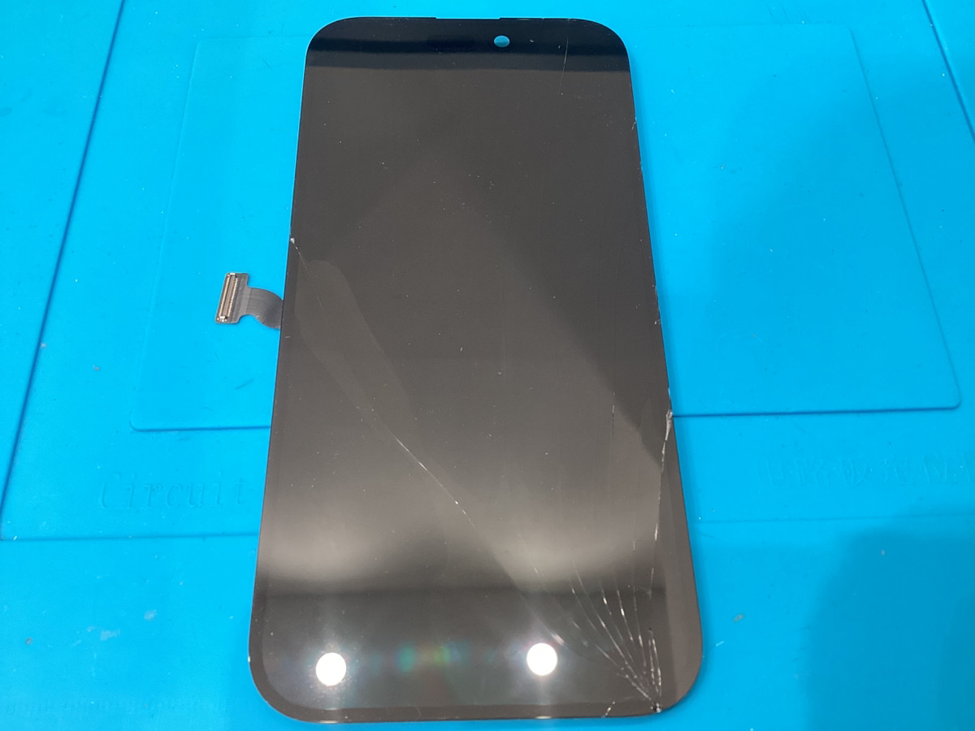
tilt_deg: -62.6
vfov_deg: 45.4
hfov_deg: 58.4
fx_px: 873
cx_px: 488
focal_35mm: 31
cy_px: 366
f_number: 2.4
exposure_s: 1/50
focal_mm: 3.3
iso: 100
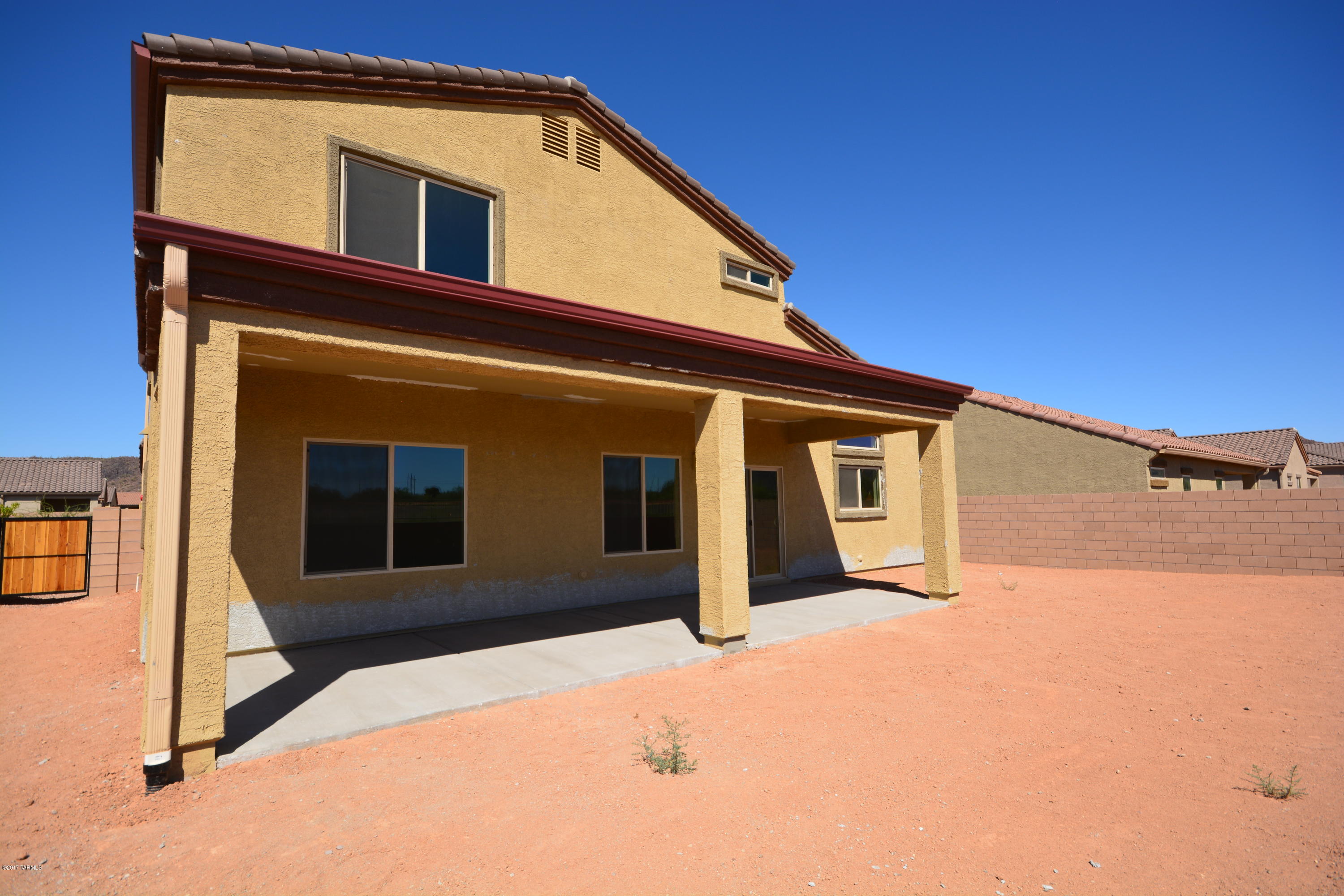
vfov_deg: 69.7
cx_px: 672
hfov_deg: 92.4
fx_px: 644
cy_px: 448
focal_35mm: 17
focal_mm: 11.5
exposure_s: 1/200
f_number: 10
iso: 100
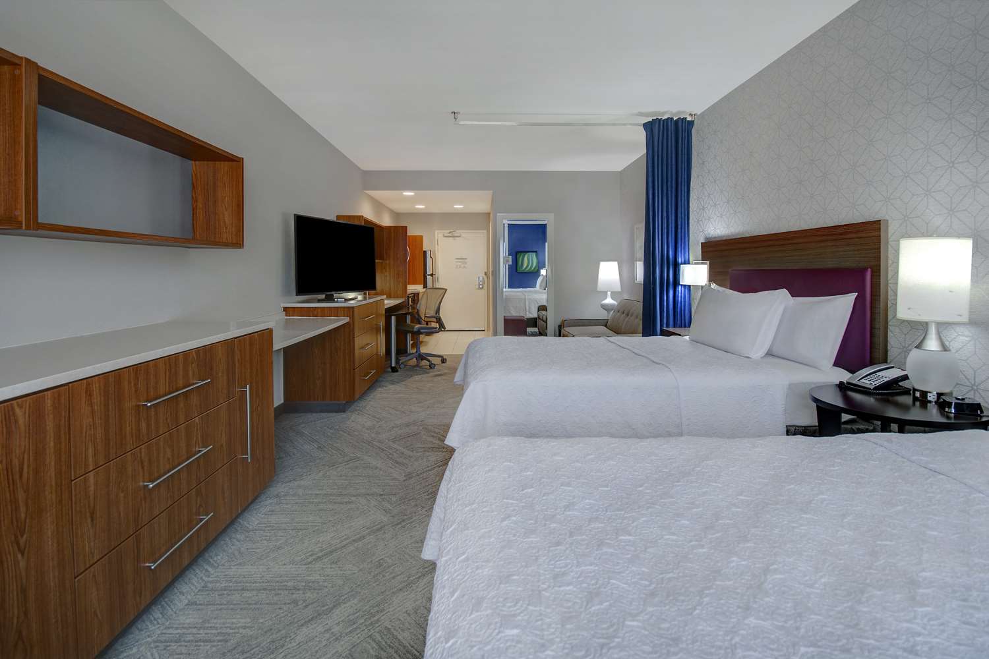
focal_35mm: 15
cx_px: 494
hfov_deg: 100.4
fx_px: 412
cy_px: 330
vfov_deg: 77.3
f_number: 7.1
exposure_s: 1/40
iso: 250
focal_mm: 10
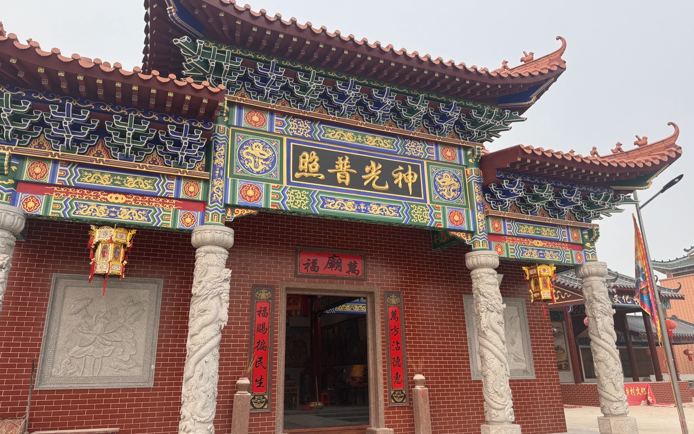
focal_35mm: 26
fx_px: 492
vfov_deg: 47.6
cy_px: 211
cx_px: 345
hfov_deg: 70.4
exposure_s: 1/782
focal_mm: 6.86
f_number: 1.78
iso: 80
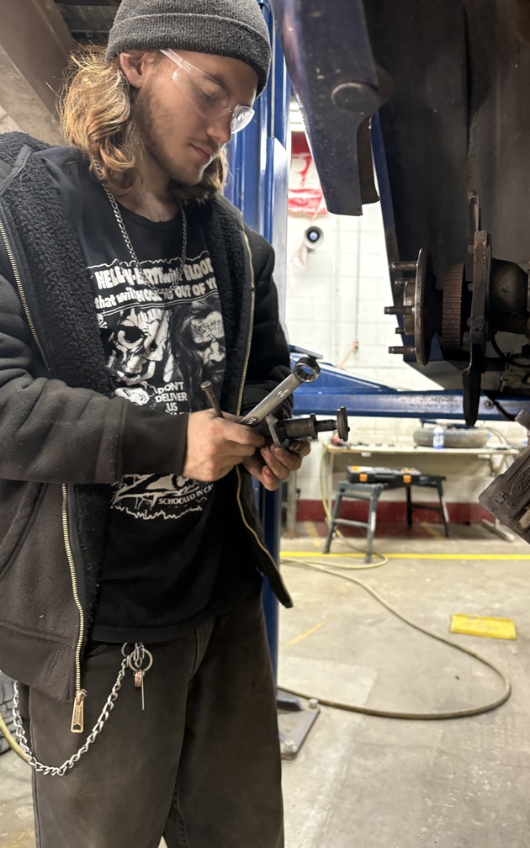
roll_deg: -1.8
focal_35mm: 28
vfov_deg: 66.5
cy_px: 420
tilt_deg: -1.3
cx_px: 308
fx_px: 647
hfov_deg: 44.4
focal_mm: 5.96
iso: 250
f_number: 1.6
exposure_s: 1/60
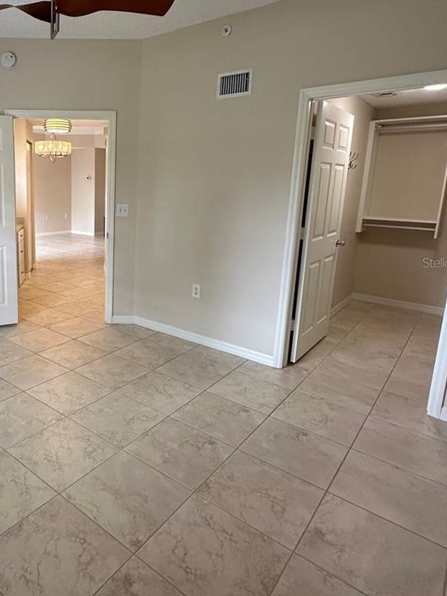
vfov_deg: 71.3
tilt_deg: -11.6
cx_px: 100
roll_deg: -0.8
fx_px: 413
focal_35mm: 24
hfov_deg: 53.6
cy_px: 262
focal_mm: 2.22
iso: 200
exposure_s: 1/120
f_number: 2.2
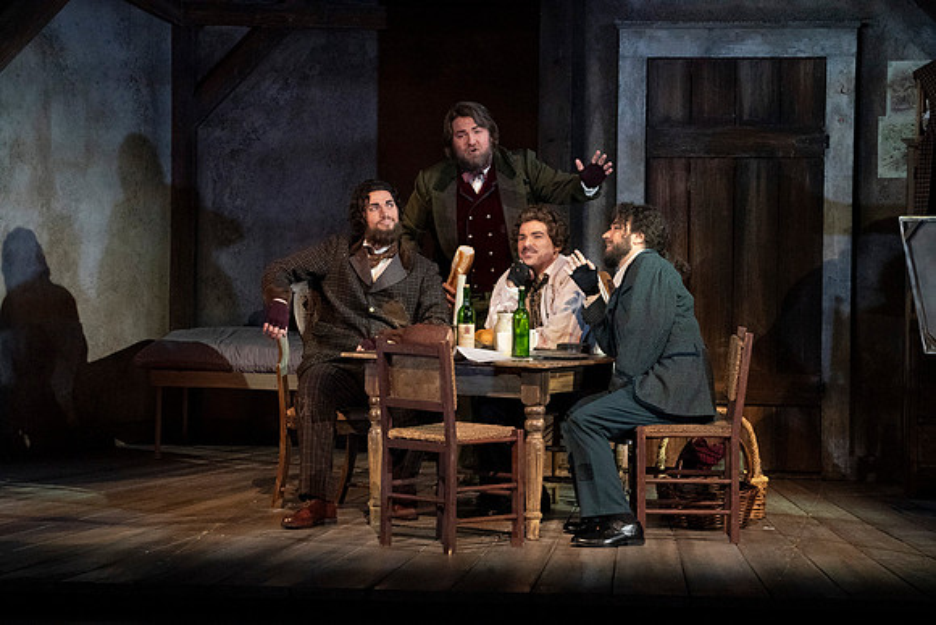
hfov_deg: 10.4
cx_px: 468
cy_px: 312
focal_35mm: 197
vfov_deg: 7.0
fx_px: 5123
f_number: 13
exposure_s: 1/320
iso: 16000
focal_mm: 197
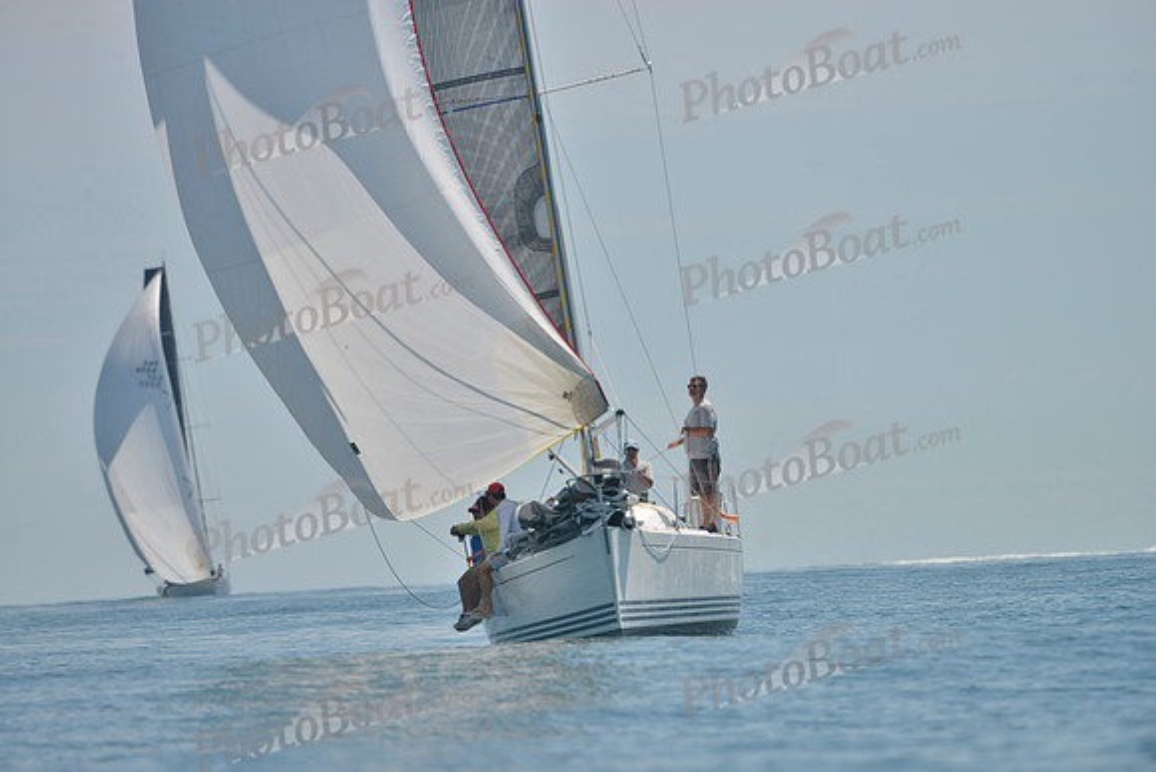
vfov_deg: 3.4
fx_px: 12847
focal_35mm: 400
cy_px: 386
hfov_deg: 5.2
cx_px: 578
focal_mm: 400
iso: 280
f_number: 5.6
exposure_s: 1/2500
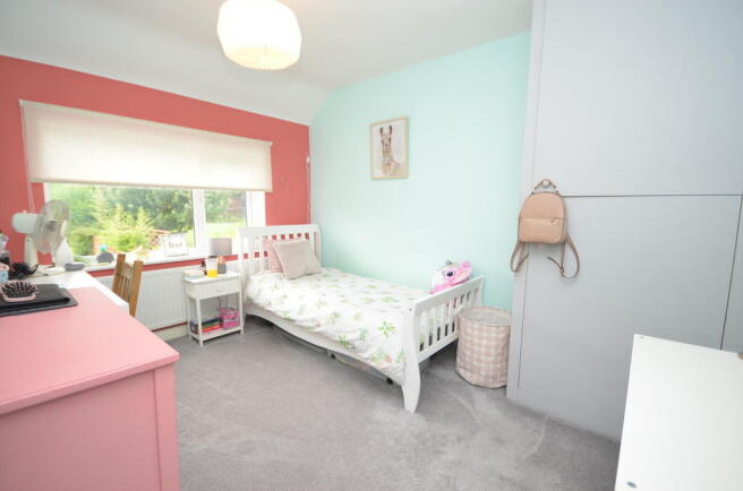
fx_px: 309
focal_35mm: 15
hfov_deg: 100.5
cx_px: 372
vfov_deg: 77.0
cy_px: 246
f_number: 4
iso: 220
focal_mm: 10
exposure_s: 1/60
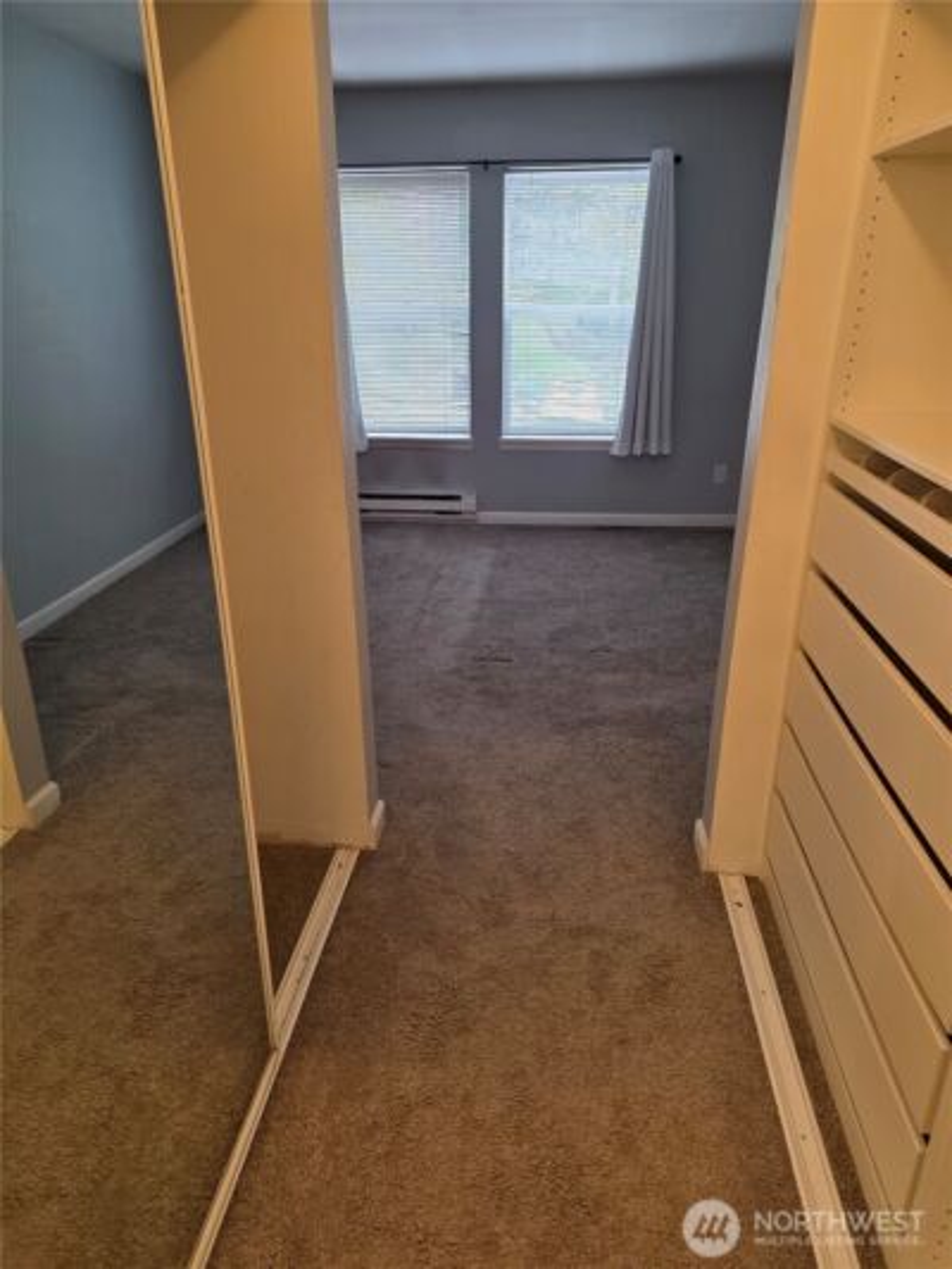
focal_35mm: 23
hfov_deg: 58.9
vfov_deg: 73.9
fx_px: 843
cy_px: 634
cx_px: 476
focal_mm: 6.25
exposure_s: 1/120
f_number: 1.7
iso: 160
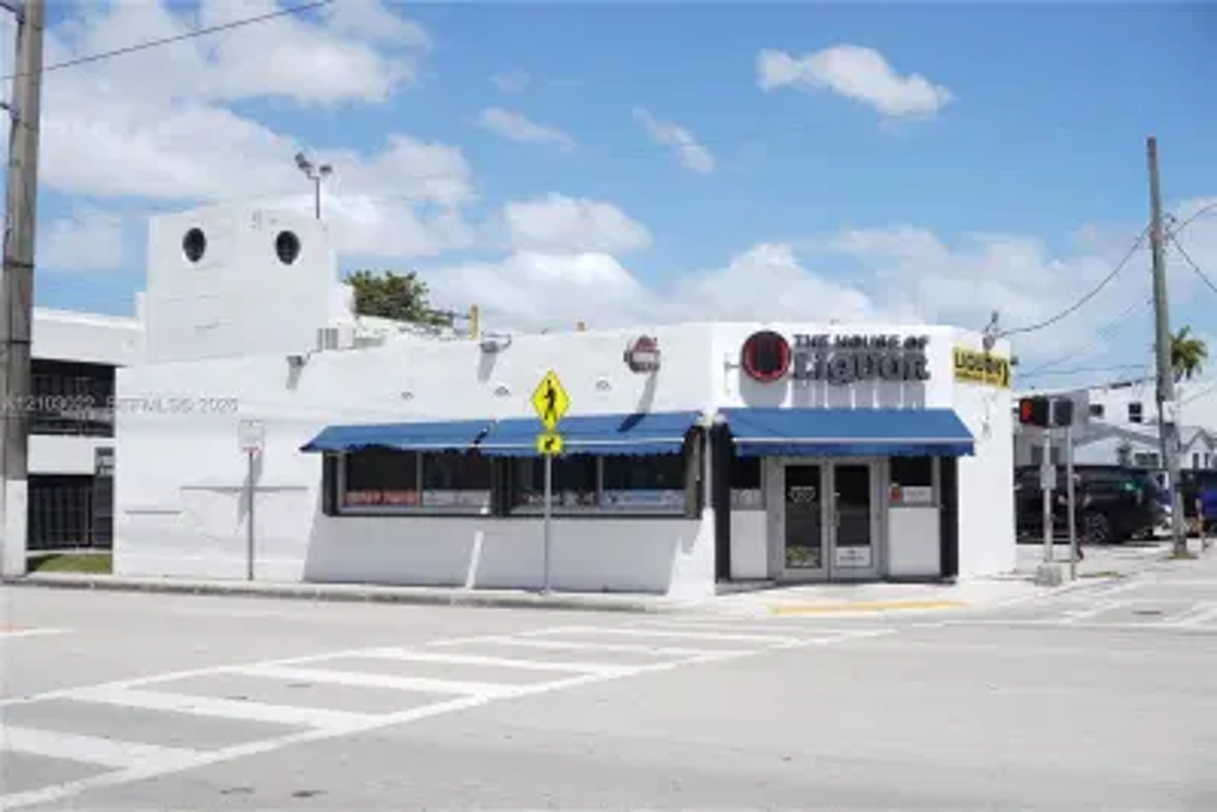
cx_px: 608
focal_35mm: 44
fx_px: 1471
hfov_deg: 44.9
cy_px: 406
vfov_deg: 30.9
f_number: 9
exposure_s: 1/200
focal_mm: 29
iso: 64
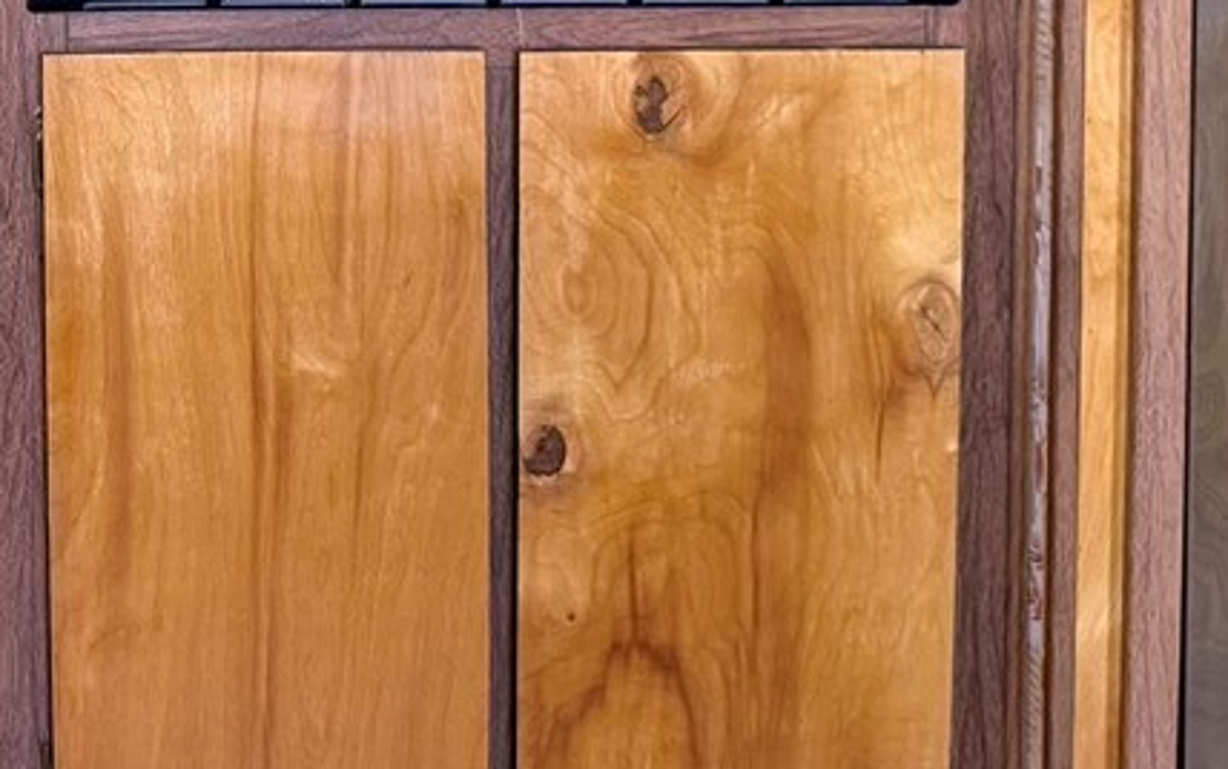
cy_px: -448
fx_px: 3181
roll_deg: +0.9
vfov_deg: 12.9
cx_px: -227
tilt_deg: -5.3
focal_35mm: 95
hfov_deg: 20.5
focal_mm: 6.76
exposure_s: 1/121
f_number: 1.78
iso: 160
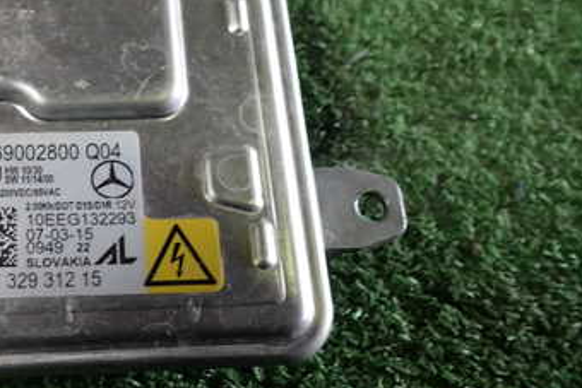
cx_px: 116
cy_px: 94
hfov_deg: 35.1
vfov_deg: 24.4
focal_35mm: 55
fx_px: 889
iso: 200
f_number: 2.3
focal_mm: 5.4
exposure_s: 1/50
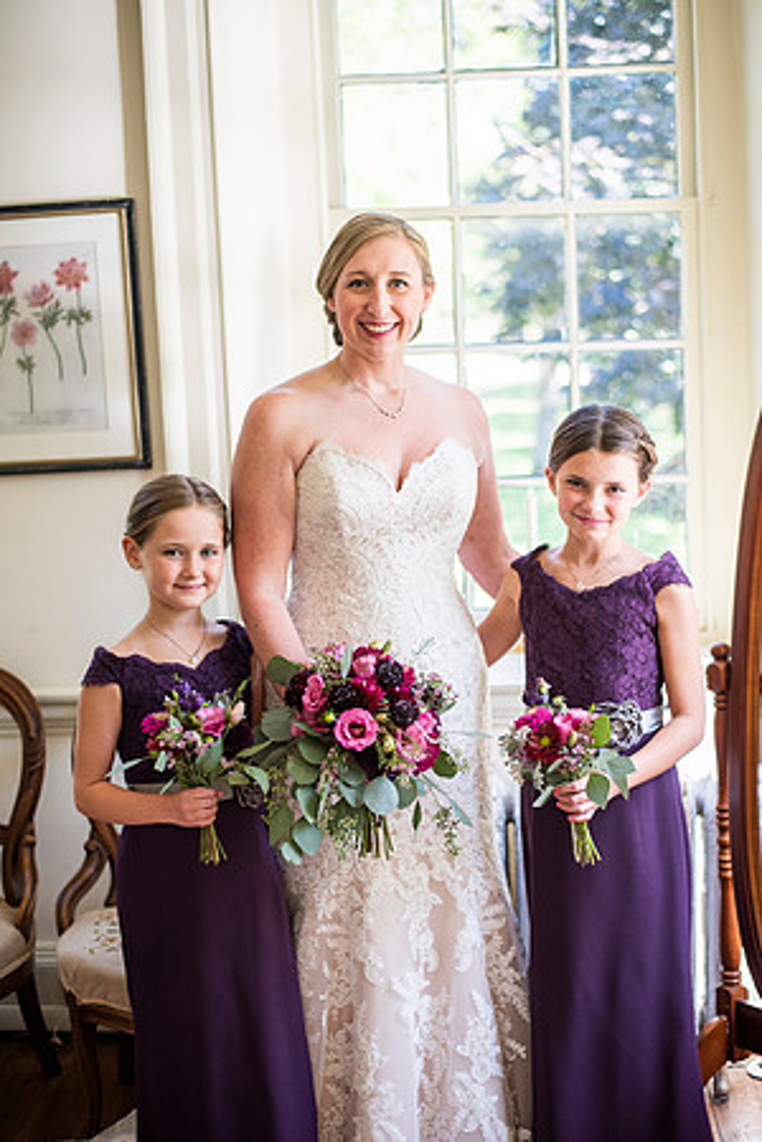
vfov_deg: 39.6
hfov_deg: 27.0
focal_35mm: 50
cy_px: 571
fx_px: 1587
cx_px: 381
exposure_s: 1/640
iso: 640
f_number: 2.2
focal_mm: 50
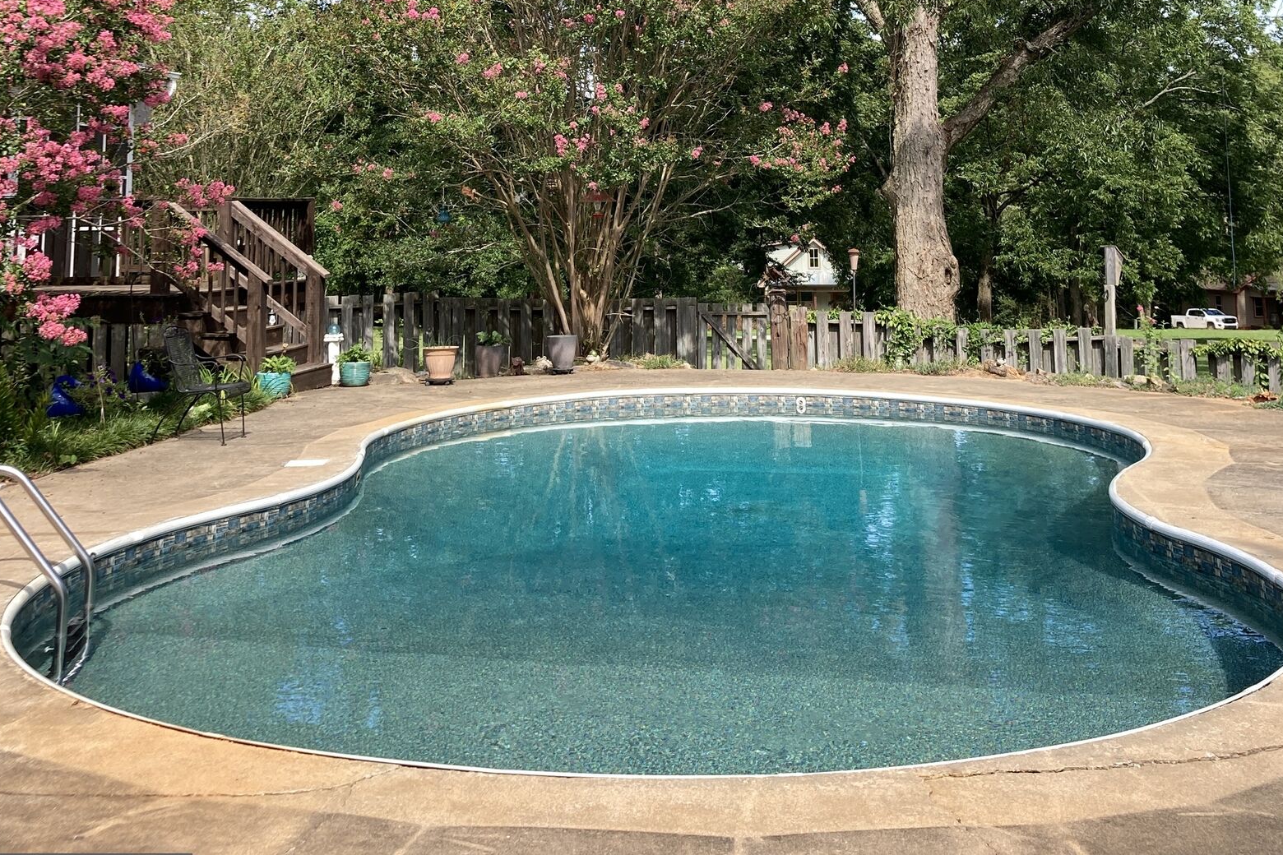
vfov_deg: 29.2
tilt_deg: +9.3
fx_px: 1532
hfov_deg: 45.4
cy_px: 1
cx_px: 619
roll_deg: +1.0
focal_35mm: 43
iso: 20
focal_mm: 3.99
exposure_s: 1/578
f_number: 1.8
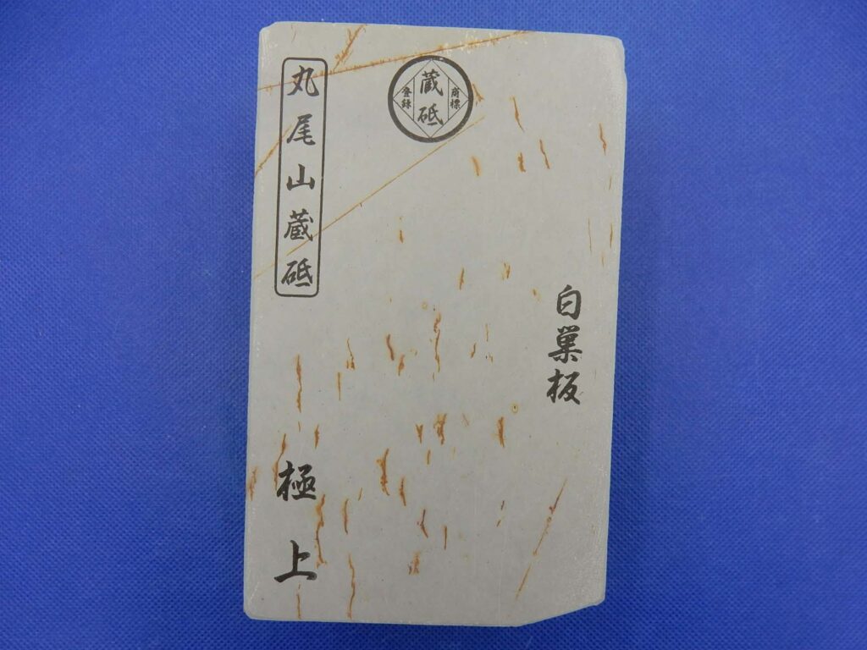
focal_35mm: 25
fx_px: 626
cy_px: 325
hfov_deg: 69.4
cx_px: 434
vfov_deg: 54.9
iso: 125
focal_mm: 4.5
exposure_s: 1/100
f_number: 3.7
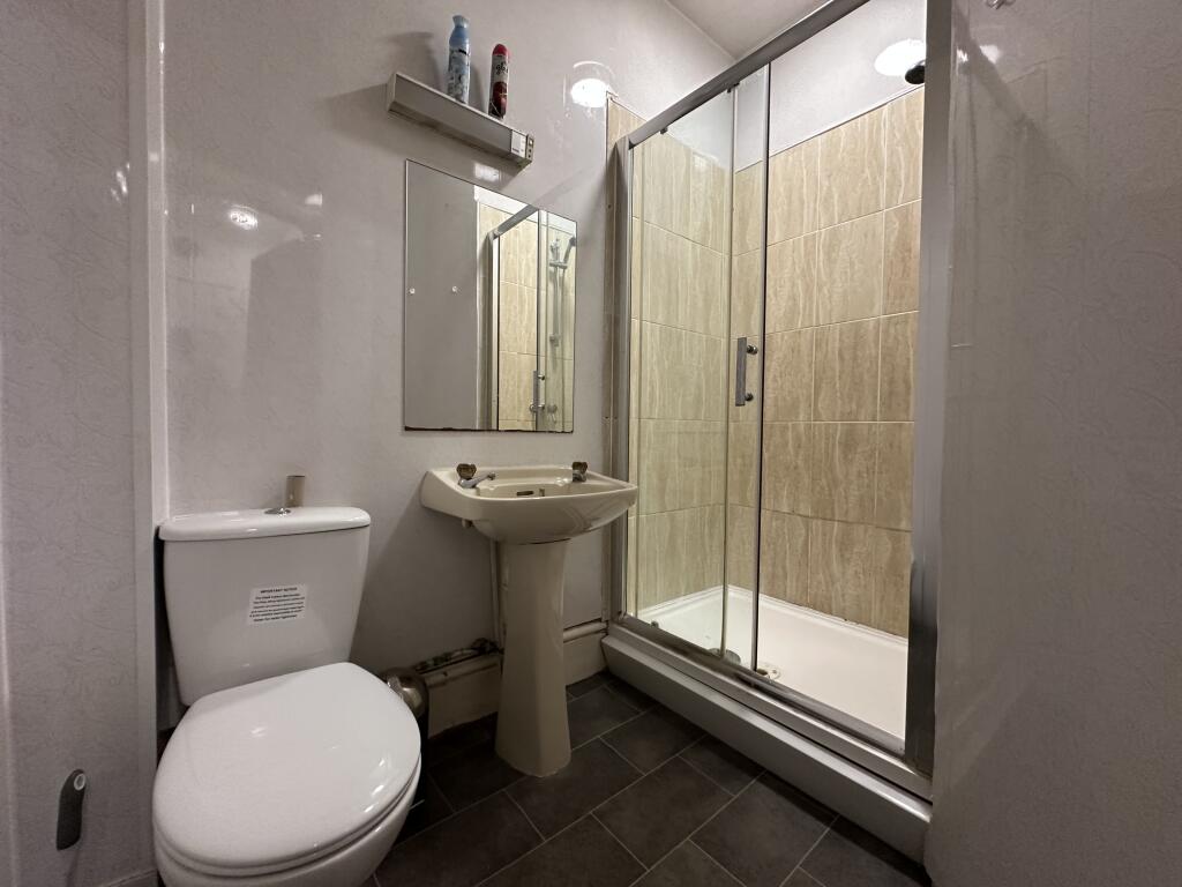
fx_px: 478
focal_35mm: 14
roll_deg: +0.0
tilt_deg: -2.0
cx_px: 591
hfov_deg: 102.1
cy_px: 444
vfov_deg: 85.7
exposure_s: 1/50
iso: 320
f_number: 2.2
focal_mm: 2.22
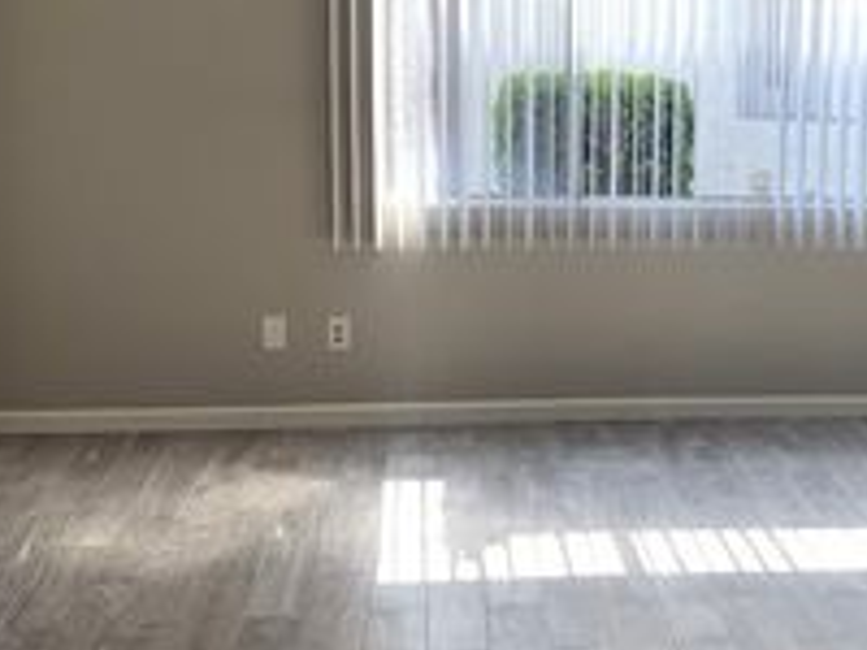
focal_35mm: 60
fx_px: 1503
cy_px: 219
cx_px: 668
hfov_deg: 31.5
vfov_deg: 24.3
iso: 64
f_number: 1.78
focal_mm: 6.76
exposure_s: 1/350
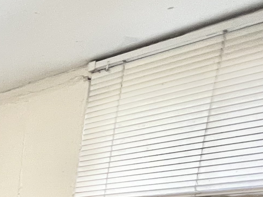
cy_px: 376
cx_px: -137
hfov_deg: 25.8
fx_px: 410
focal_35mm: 54
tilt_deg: -15.0
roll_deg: -1.1
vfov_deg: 18.9
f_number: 1.8
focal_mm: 1.57
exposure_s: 1/60
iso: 250
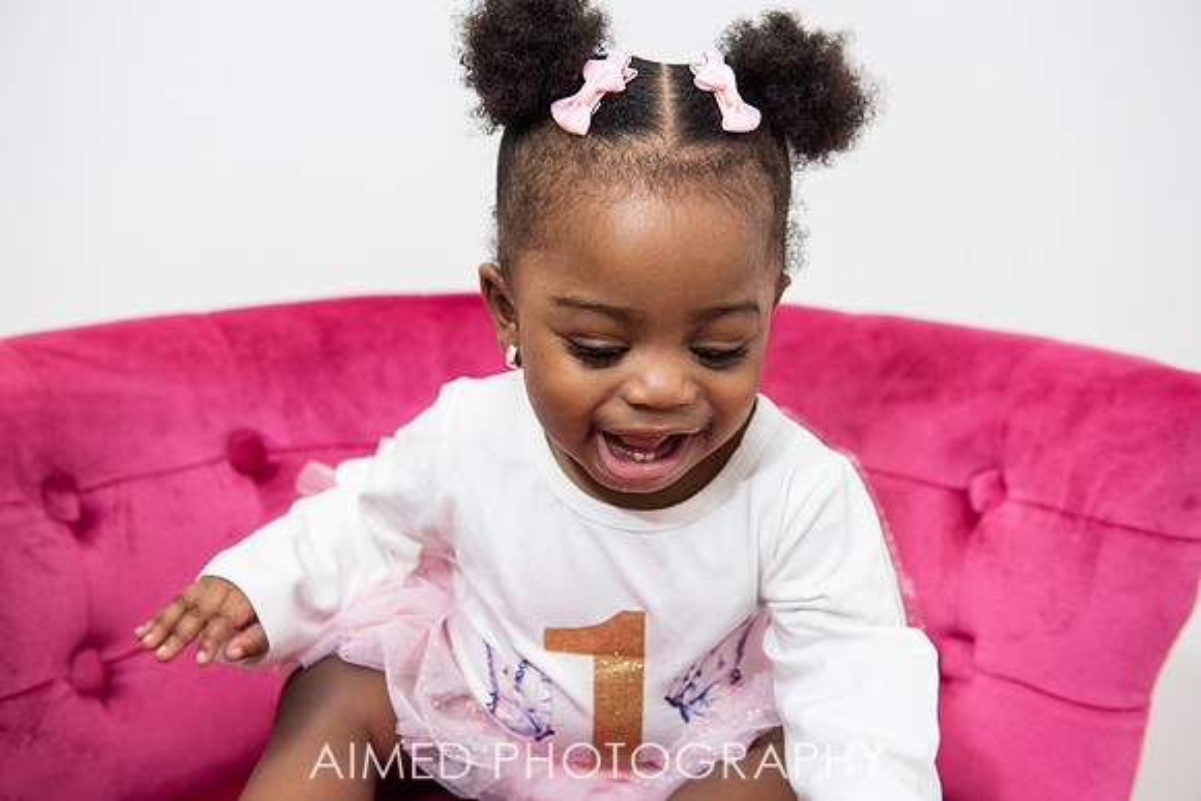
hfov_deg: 41.1
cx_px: 600
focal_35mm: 48
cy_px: 400
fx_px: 1602
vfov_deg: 28.1
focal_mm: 48
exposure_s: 1/200
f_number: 4
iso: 1600
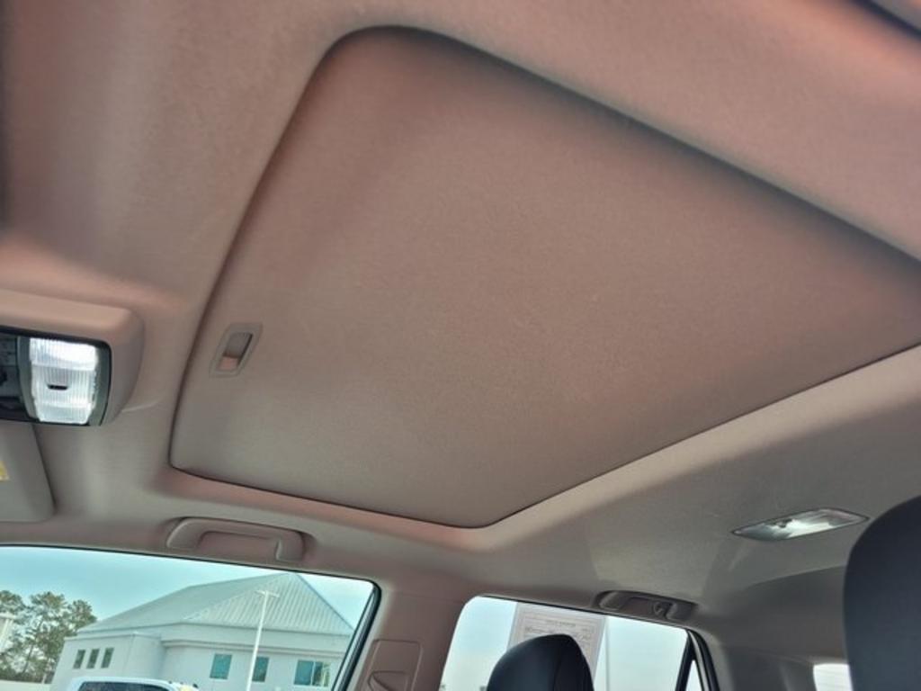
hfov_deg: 67.3
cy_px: 346
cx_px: 460
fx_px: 692
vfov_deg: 53.1
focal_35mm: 26
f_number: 1.8
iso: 40
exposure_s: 1/115
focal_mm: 5.4
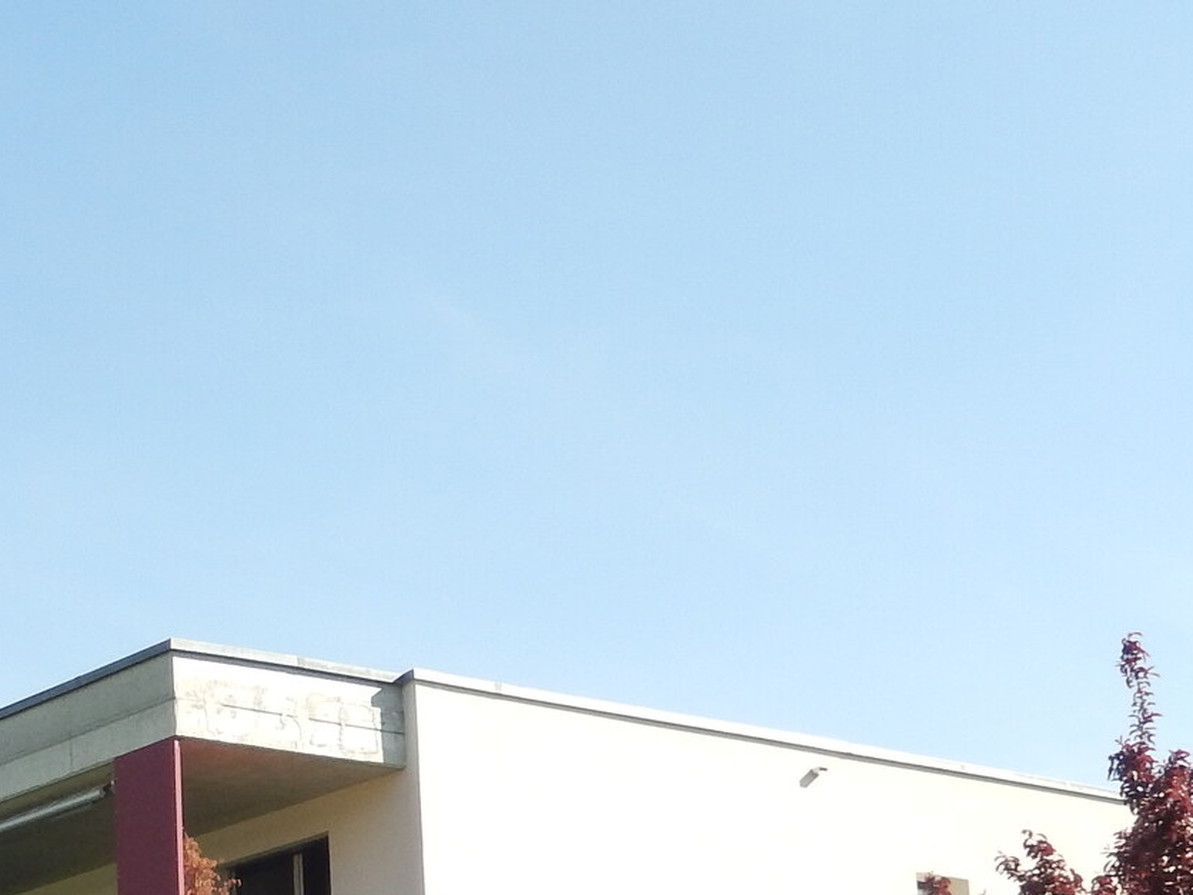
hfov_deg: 19.3
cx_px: -54
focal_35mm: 98
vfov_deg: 14.9
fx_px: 3377
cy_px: 845
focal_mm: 5.7
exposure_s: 1/500
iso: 125
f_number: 3.8
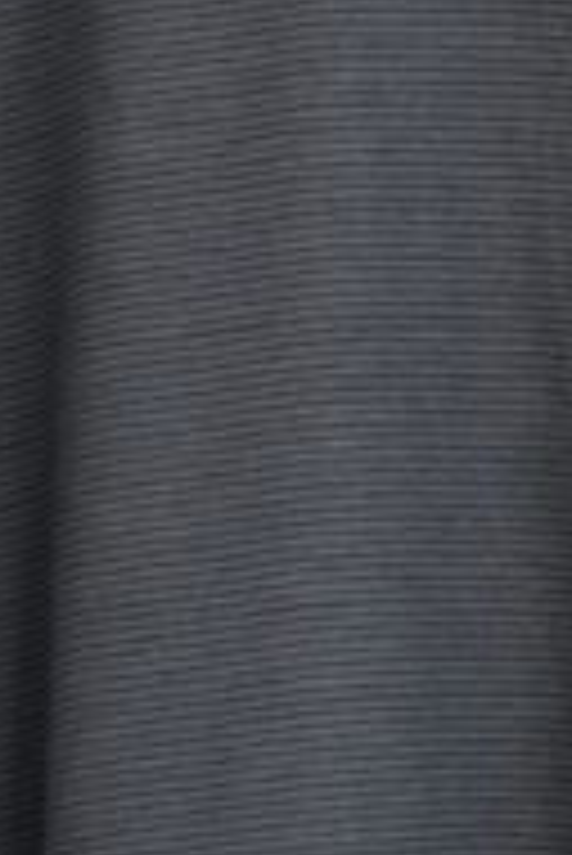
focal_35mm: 518
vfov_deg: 4.0
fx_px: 12322
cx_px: 887
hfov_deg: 2.7
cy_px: 590
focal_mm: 77
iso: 1600
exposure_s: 1/30
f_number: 10
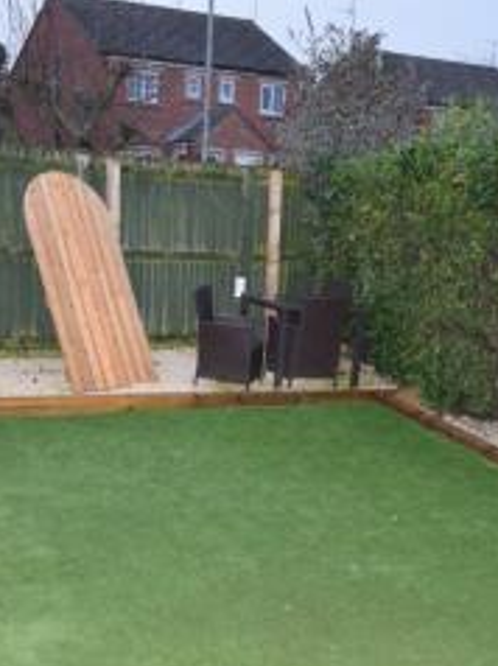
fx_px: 999
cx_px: 190
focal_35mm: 52
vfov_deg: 36.5
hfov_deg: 27.9
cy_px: 438
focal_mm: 18
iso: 800
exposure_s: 1/100
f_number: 5
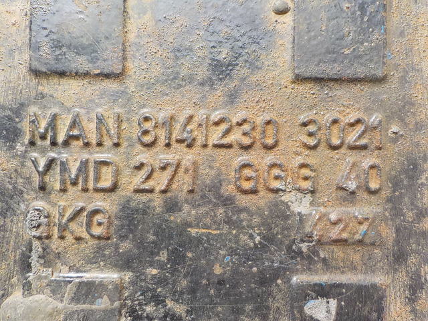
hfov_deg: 60.0
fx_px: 371
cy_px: 160
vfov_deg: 46.8
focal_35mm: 30
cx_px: 214
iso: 125
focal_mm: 4.1
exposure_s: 1/320
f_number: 3.3
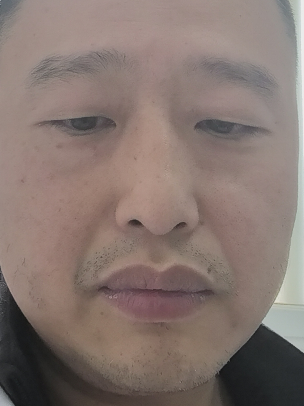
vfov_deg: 33.4
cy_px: 83
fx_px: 656
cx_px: 141
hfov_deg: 26.1
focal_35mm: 56
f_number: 2.4
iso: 125
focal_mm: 2.7
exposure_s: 1/100
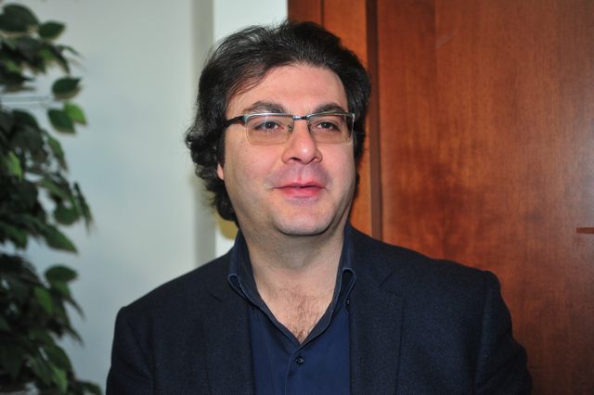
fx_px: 660
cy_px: 198
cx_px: 297
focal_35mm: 40
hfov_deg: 48.5
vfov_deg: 33.4
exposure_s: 1/160
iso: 800
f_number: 2.8
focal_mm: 40
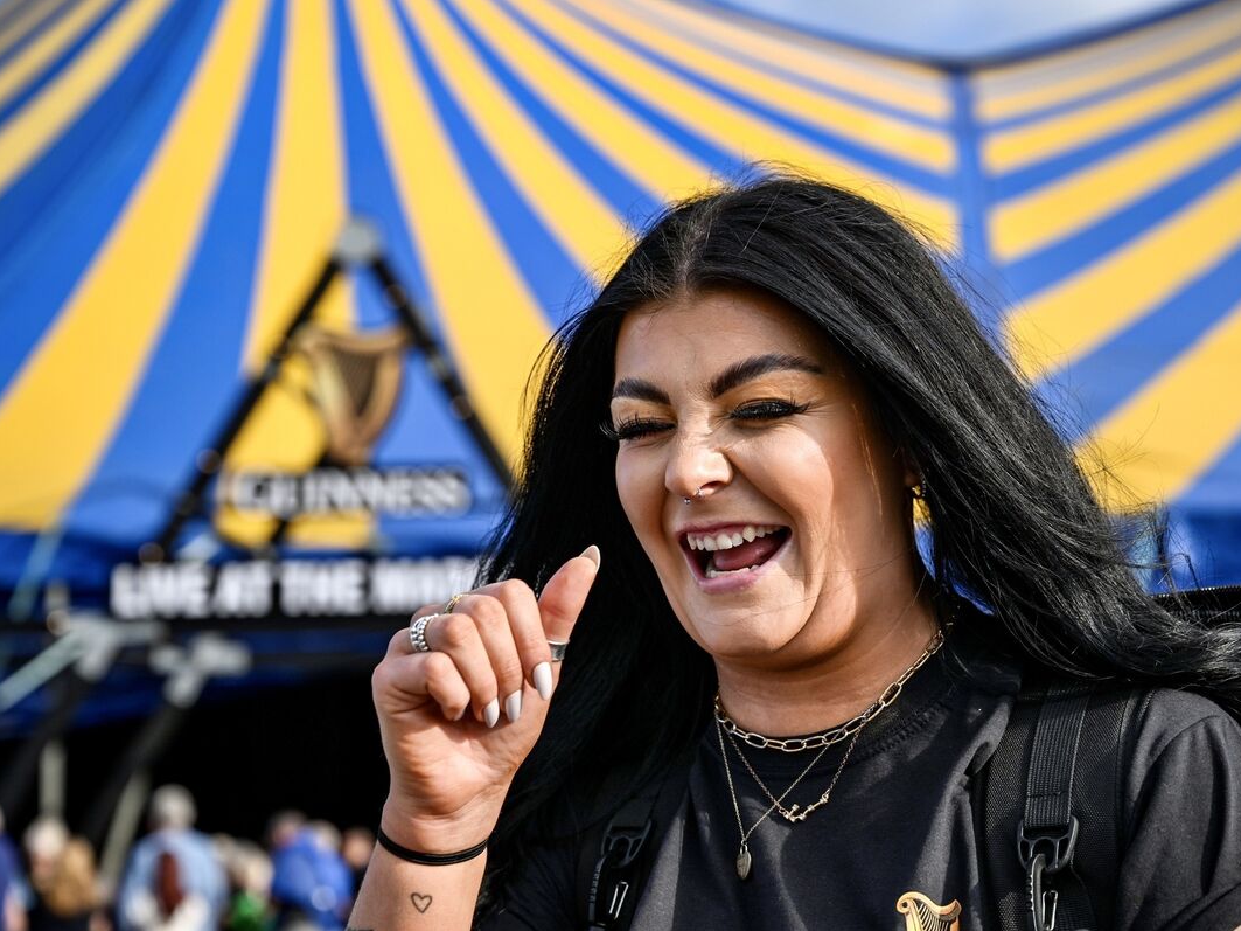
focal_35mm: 76
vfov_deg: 19.4
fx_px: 2724
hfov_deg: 25.7
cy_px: 466
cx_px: 677
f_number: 5
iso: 160
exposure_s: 1/1000
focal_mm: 70
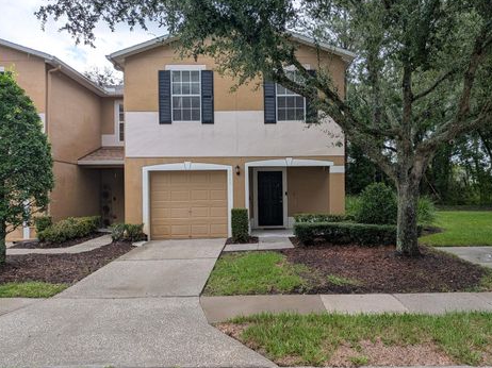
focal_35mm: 26
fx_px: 369
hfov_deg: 67.3
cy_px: 186
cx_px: 259
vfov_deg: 53.0
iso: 23
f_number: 1.7
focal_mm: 4.53
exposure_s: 1/509
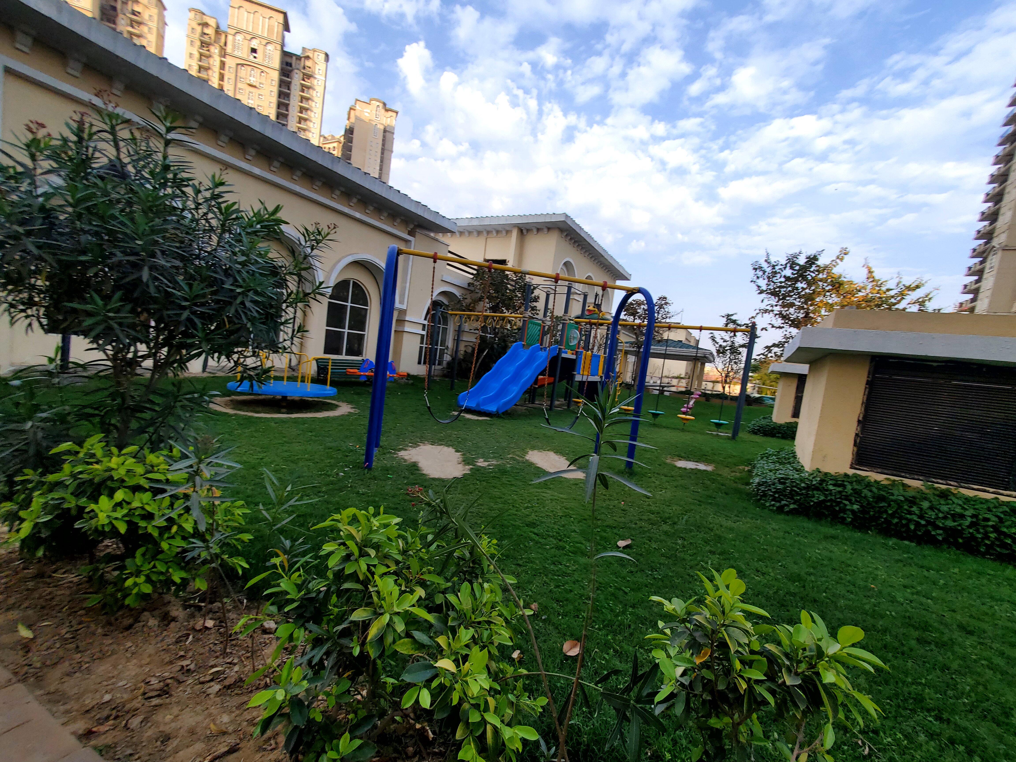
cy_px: 381
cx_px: 508
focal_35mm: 13
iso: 50
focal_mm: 1.8
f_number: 2.2
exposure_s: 1/382
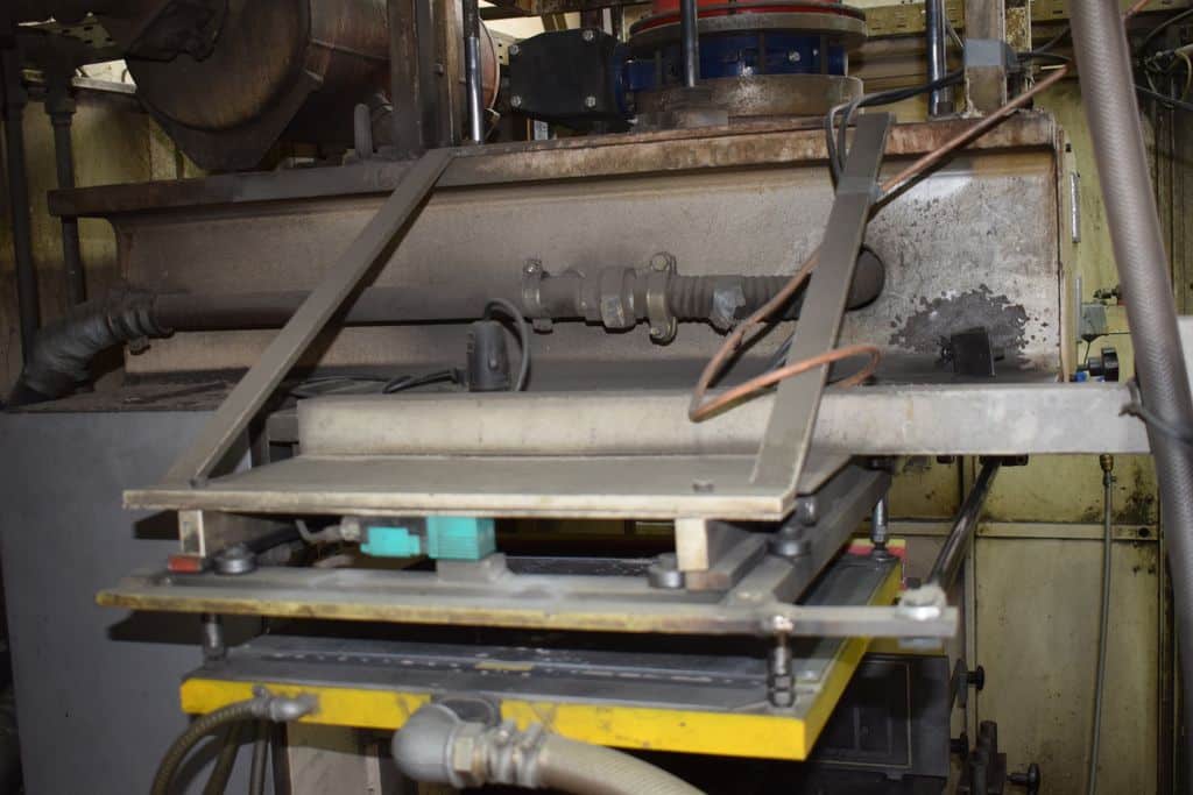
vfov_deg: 33.0
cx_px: 596
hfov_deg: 47.9
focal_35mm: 40
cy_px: 398
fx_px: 1342
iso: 1000
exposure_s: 1/30
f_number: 4
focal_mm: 27
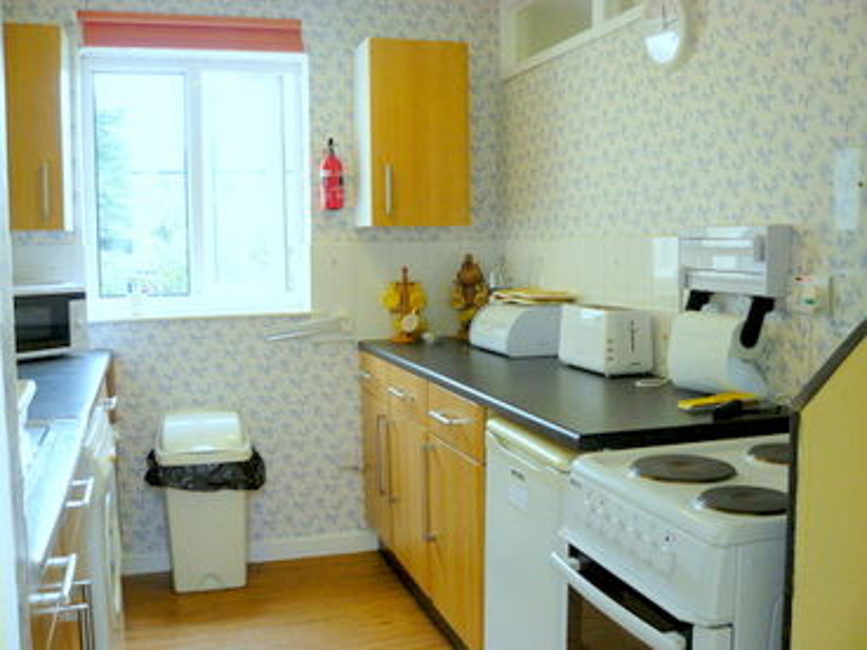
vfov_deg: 39.7
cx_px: 434
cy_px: 325
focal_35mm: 36
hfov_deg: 51.4
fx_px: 902
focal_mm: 6
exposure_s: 1/30
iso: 160
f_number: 2.8
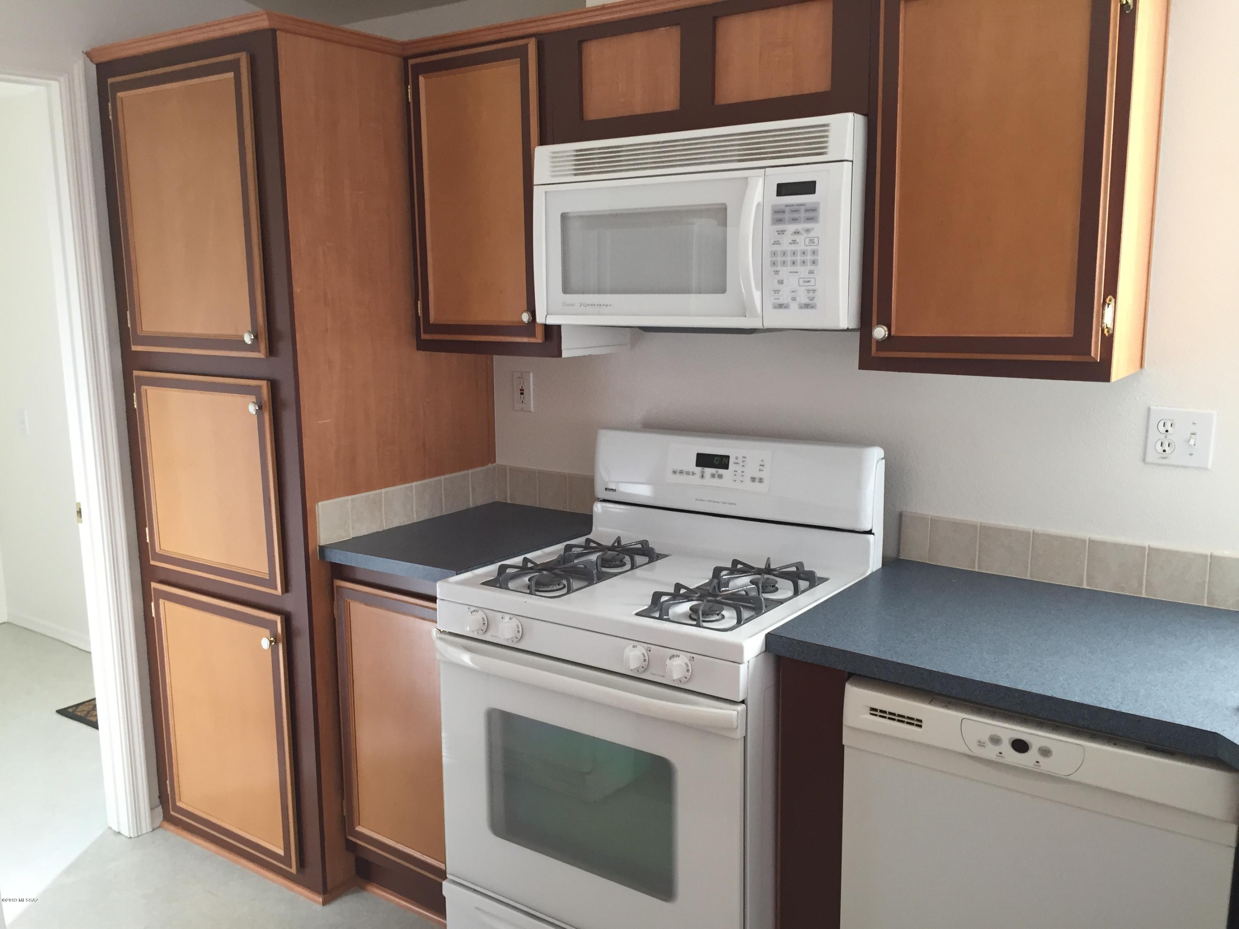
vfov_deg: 48.2
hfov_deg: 61.7
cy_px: 464
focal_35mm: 29
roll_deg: -0.4
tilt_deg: -9.8
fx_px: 1038
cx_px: 620
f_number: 2.2
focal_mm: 4.15
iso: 80
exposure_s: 1/30
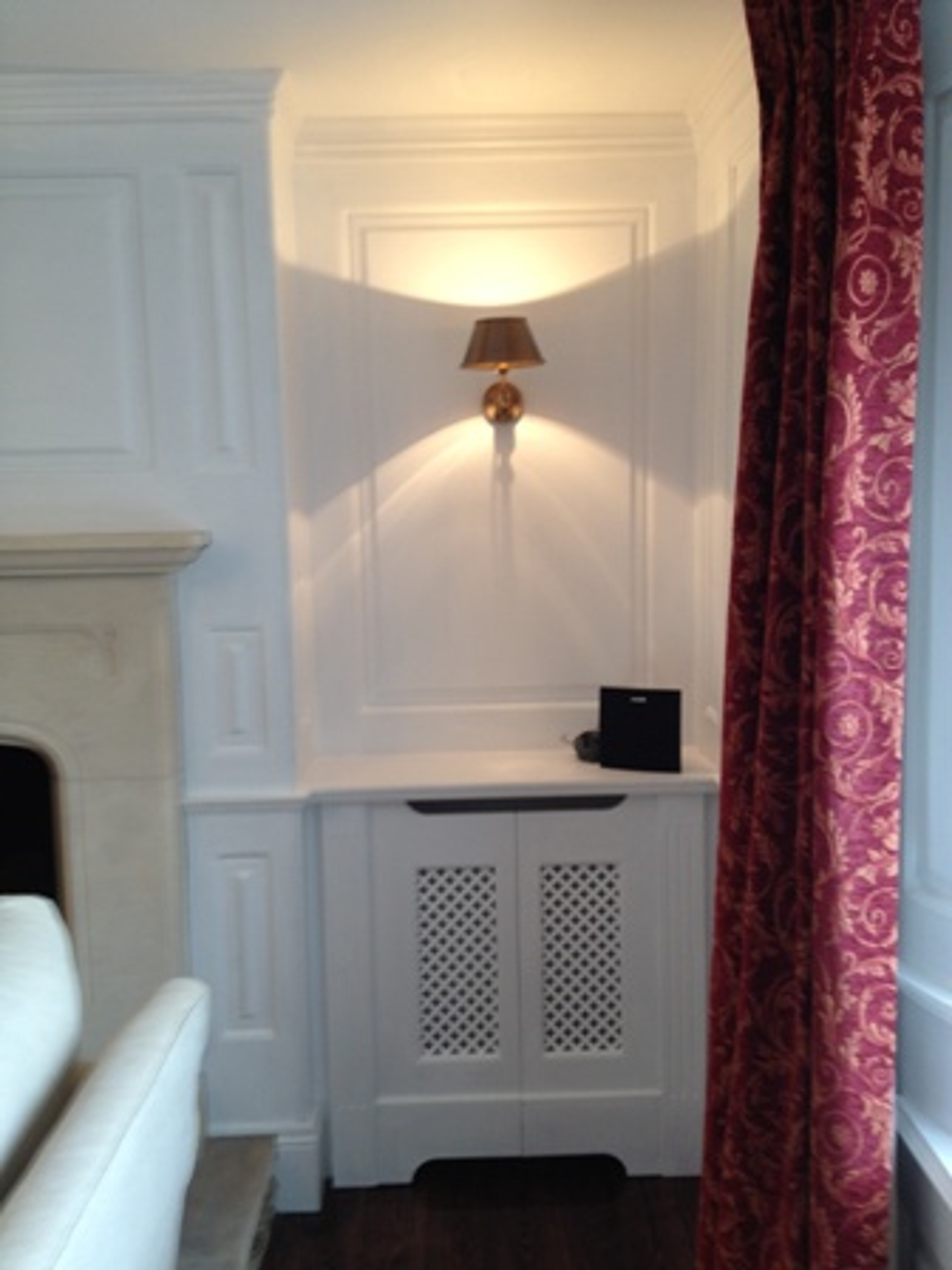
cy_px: 635
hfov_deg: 40.7
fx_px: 1283
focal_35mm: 35
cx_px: 476
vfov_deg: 52.6
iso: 64
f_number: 2.4
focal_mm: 4.28
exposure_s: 1/20
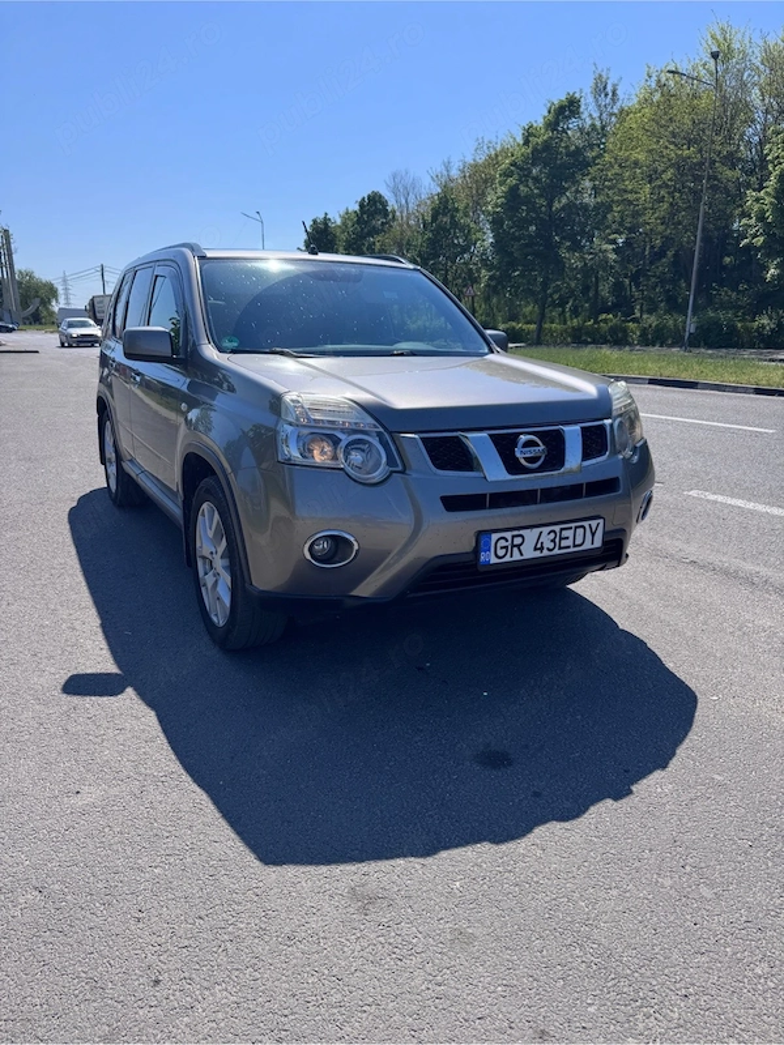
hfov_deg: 56.8
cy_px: 522
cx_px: 392
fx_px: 725
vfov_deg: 71.6
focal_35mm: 24
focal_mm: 6.76
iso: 80
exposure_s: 1/4950
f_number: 1.78
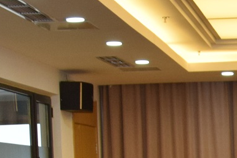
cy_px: 230
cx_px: 380
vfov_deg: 8.2
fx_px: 1077
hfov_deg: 11.9
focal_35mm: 164
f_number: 5.6
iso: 800
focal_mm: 21
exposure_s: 1/125
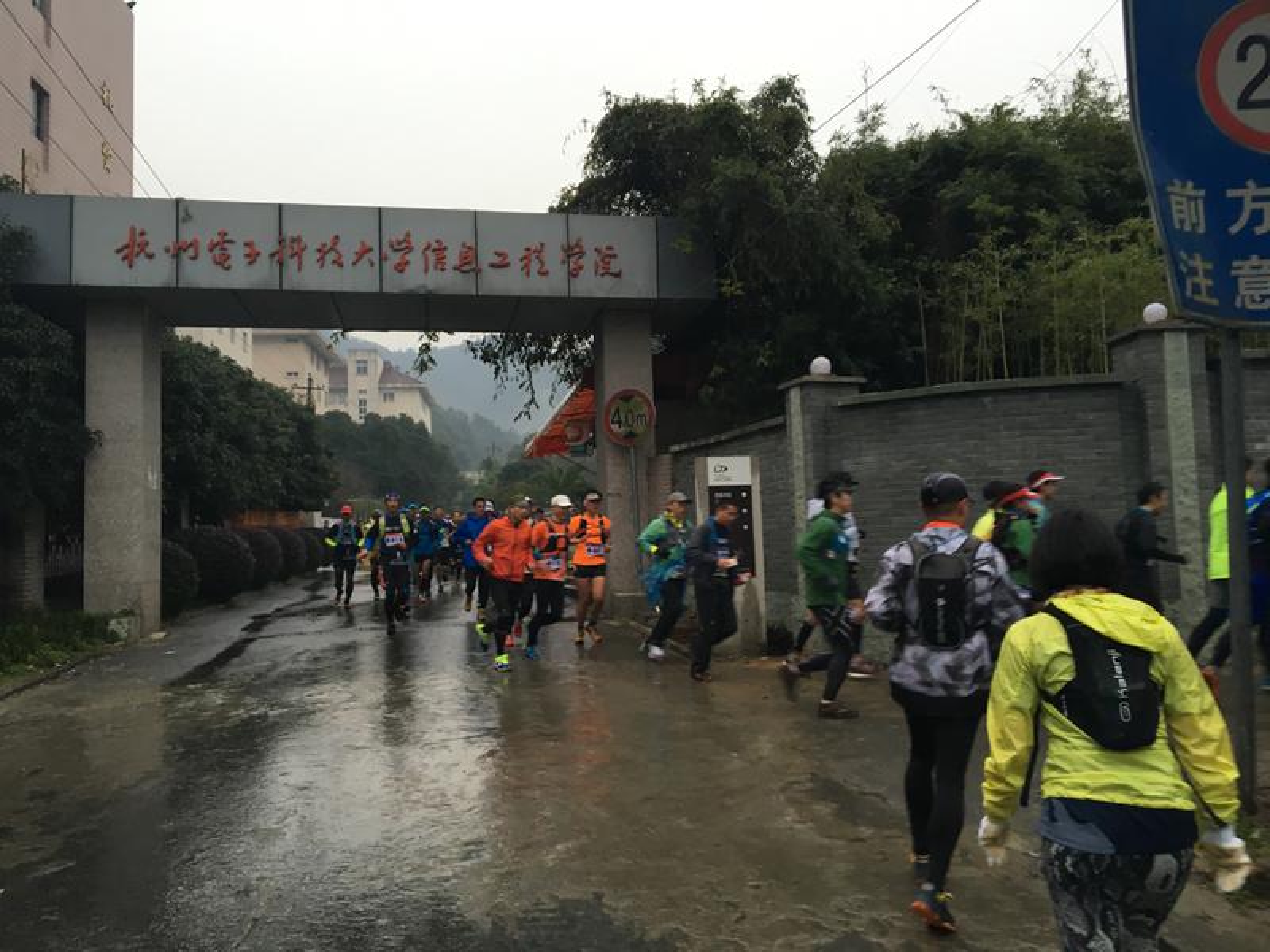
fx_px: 1064
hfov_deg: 61.7
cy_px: 476
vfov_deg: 48.2
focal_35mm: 29
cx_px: 635
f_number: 2.2
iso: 40
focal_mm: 4.15
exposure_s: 1/33
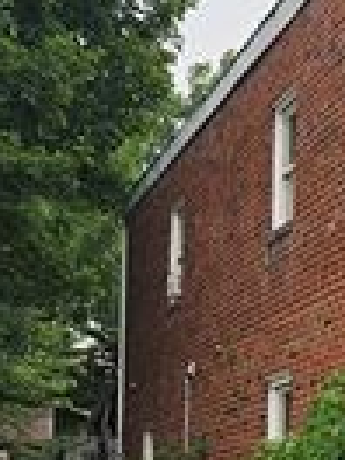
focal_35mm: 116
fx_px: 1541
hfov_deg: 12.2
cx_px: 495
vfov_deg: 16.3
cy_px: 542
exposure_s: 1/1395
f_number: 1.8
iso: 25
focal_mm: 5.4
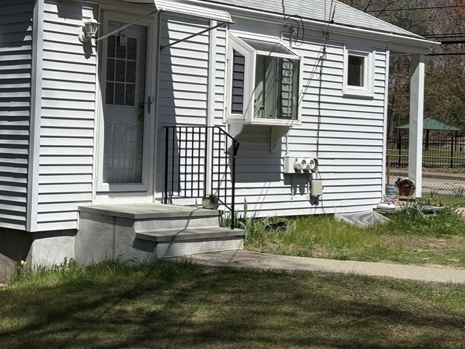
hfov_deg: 27.9
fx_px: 927
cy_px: 132
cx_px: 133
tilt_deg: +0.1
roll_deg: -2.3
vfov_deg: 21.3
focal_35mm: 69
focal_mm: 6.76
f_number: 1.78
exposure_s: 1/7874
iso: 64
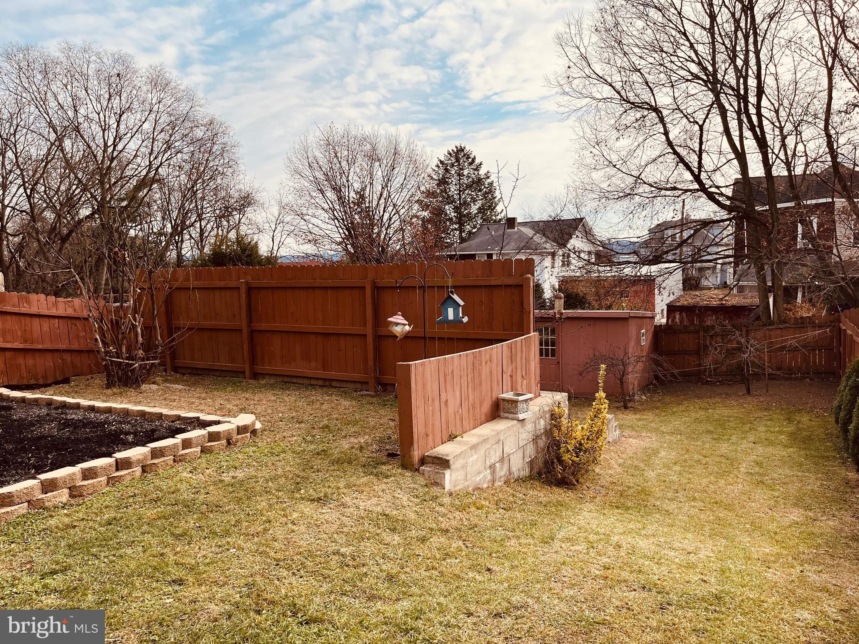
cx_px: 430
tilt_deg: -3.9
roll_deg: +2.2
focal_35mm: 26
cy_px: 322
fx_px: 645
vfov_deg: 53.1
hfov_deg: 67.3
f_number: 1.6
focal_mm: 5.1
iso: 50
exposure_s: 1/2513
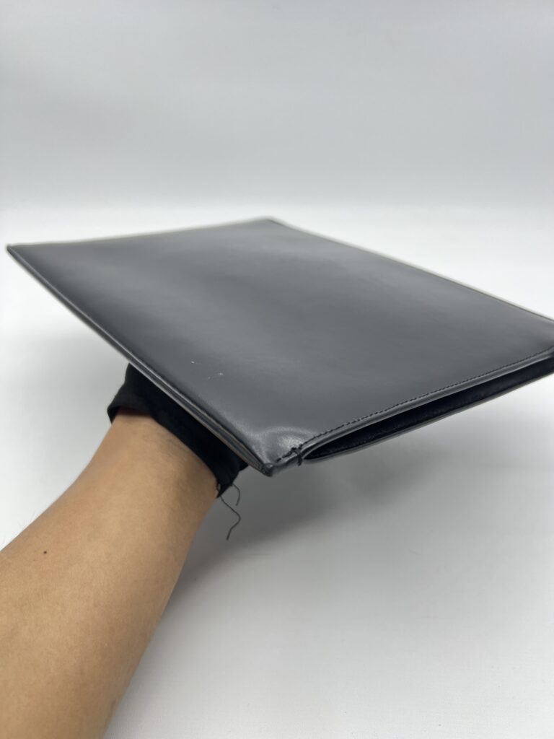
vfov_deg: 67.3
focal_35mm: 26
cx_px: 277
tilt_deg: -31.9
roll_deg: +0.5
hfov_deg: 53.1
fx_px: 555
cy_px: 370
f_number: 1.5
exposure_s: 1/100
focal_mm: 5.7
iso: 50
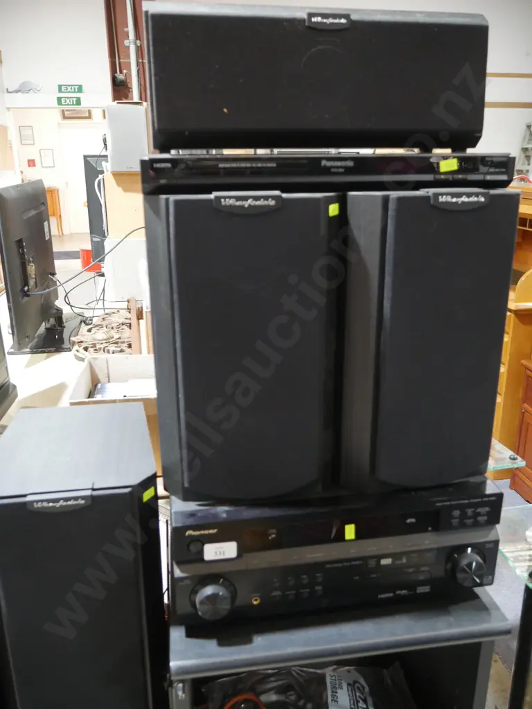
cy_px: 354
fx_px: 574
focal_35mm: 28
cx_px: 266
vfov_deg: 63.4
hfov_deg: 49.7
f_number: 3.5
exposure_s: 1/60
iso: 2000
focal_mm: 14
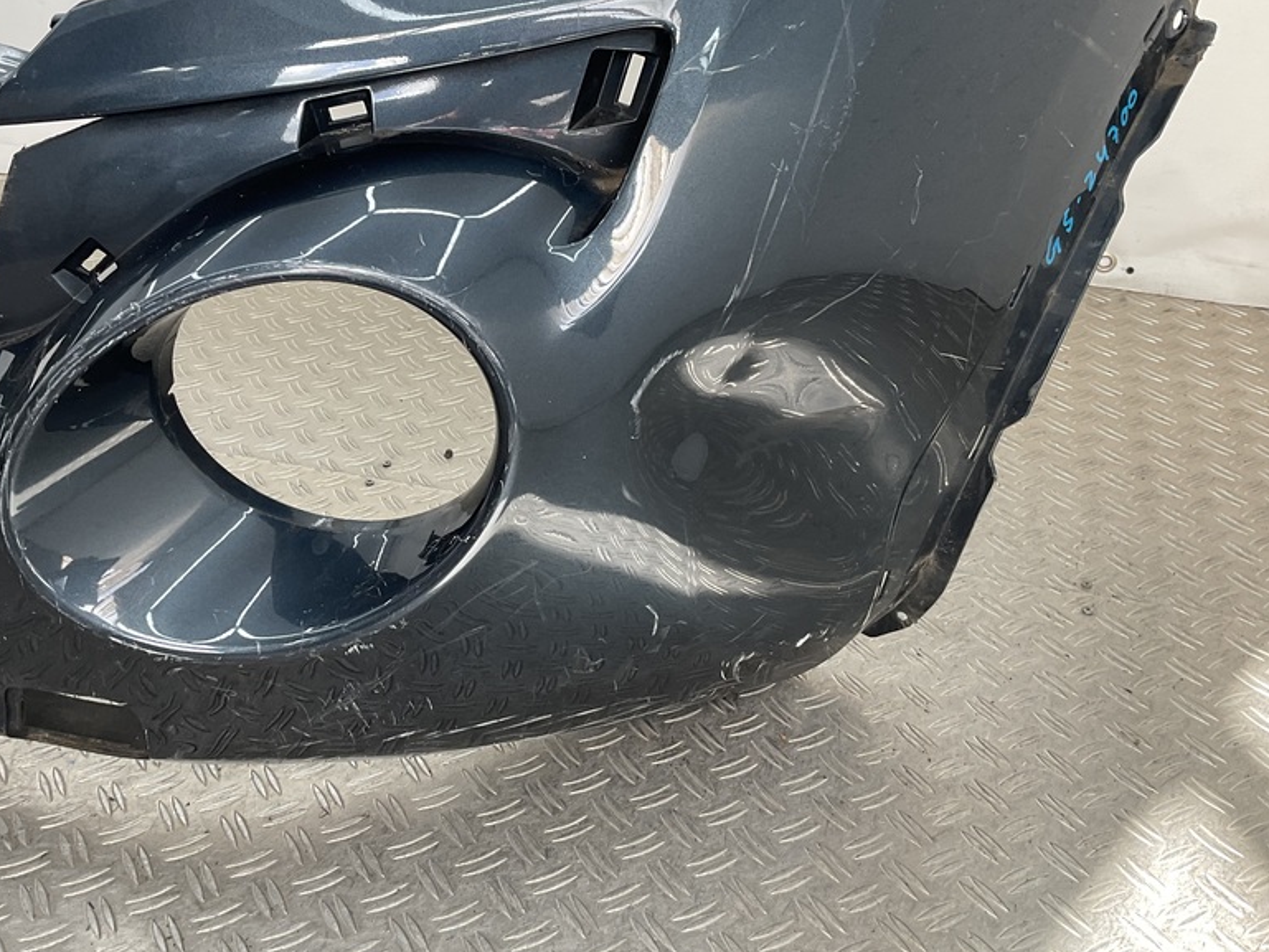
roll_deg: +1.7
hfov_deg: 48.5
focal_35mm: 38
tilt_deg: -32.8
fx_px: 1393
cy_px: 459
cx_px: 470
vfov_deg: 37.7
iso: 32
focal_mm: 3
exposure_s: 1/120
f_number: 1.8
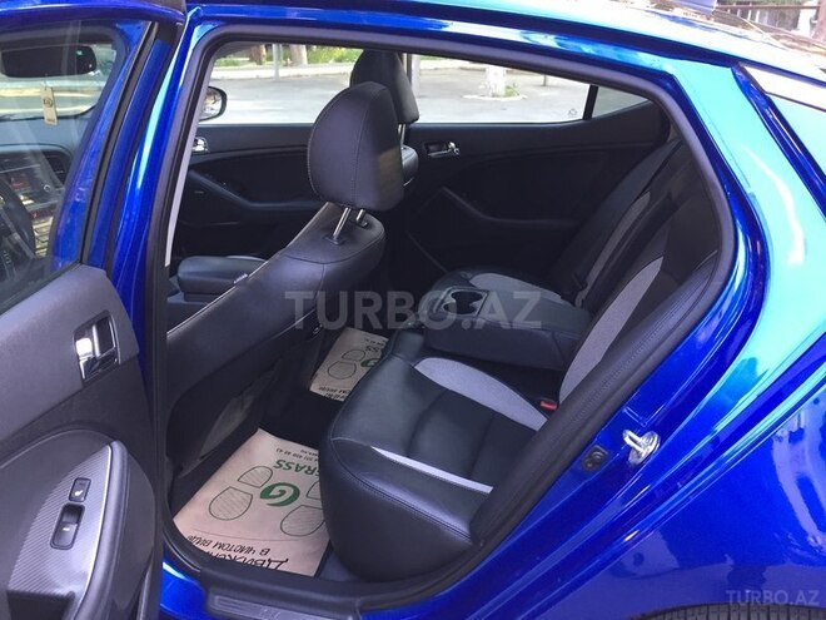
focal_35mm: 29
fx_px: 692
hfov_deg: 61.7
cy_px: 310
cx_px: 413
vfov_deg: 48.2
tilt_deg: -22.9
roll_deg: -0.4
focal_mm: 4.15
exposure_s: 1/33
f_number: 2.2
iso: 64
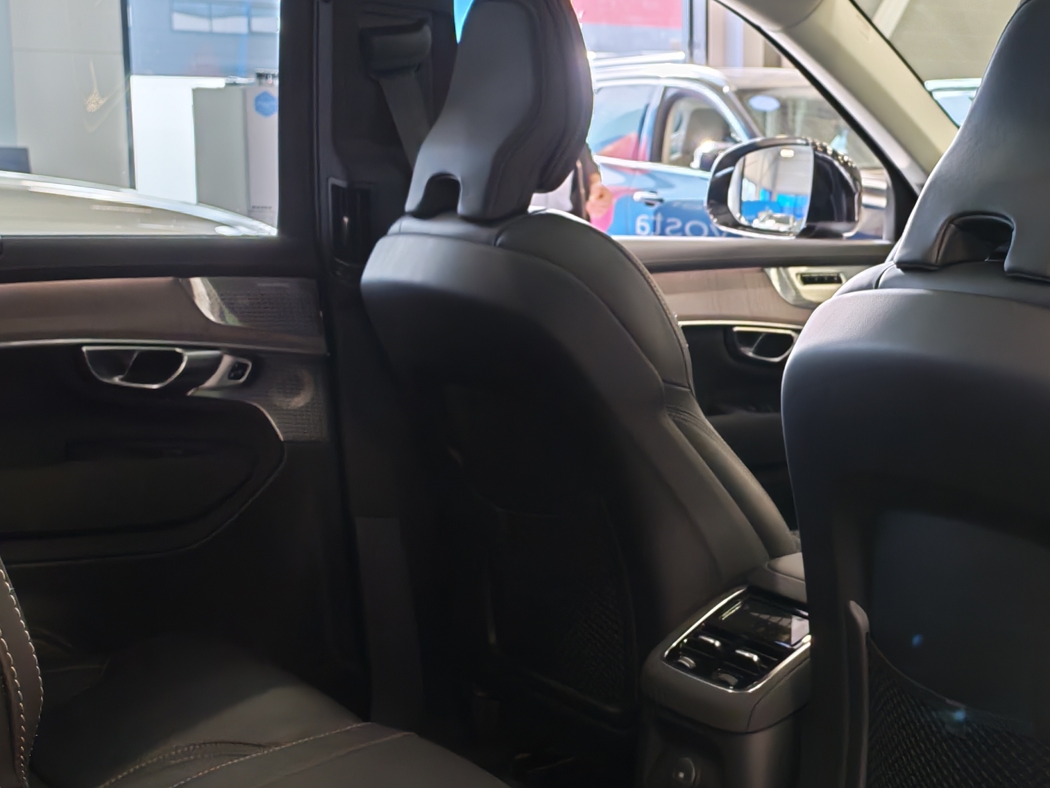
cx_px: 779
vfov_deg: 24.4
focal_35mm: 60
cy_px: 411
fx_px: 1820
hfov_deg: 31.6
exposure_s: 1/100
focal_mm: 6.12
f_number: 1.9
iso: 640
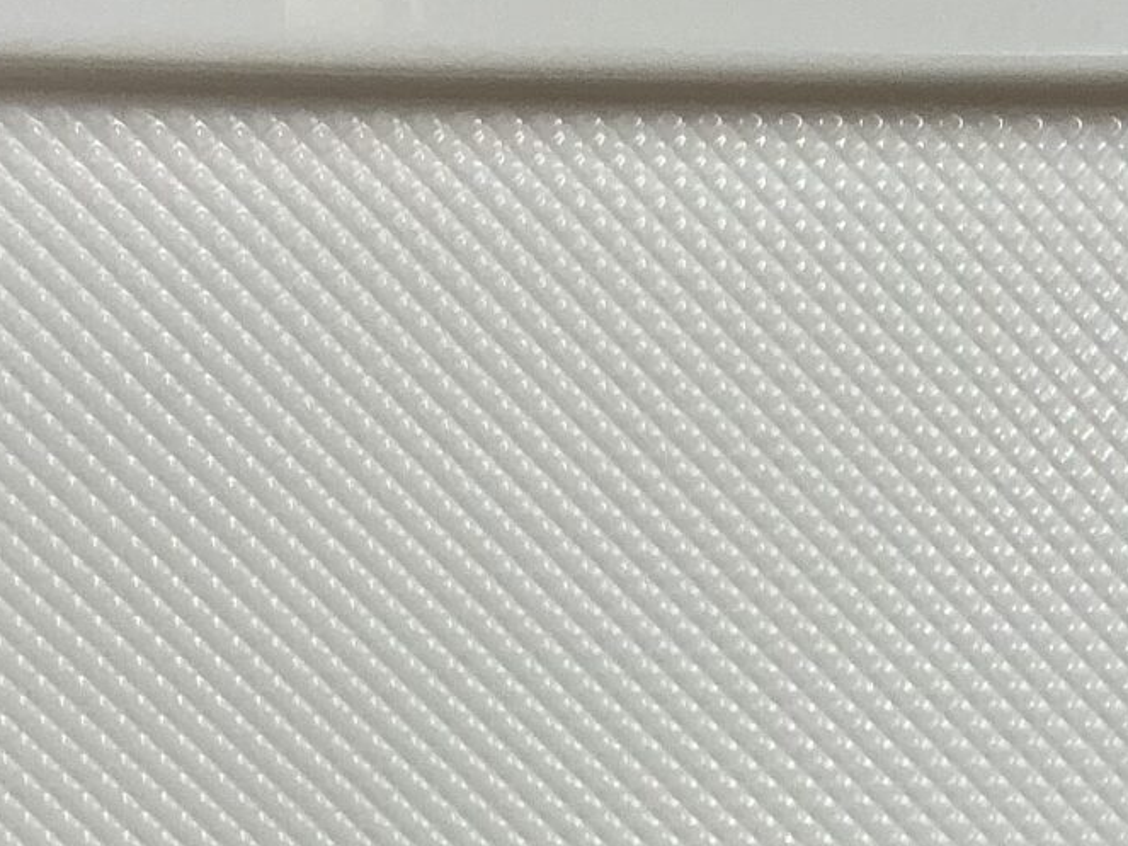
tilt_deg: -25.3
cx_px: 740
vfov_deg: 12.7
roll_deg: -0.3
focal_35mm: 112
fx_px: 3649
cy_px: 1186
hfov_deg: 17.5
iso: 64
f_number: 1.8
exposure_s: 1/60
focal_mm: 3
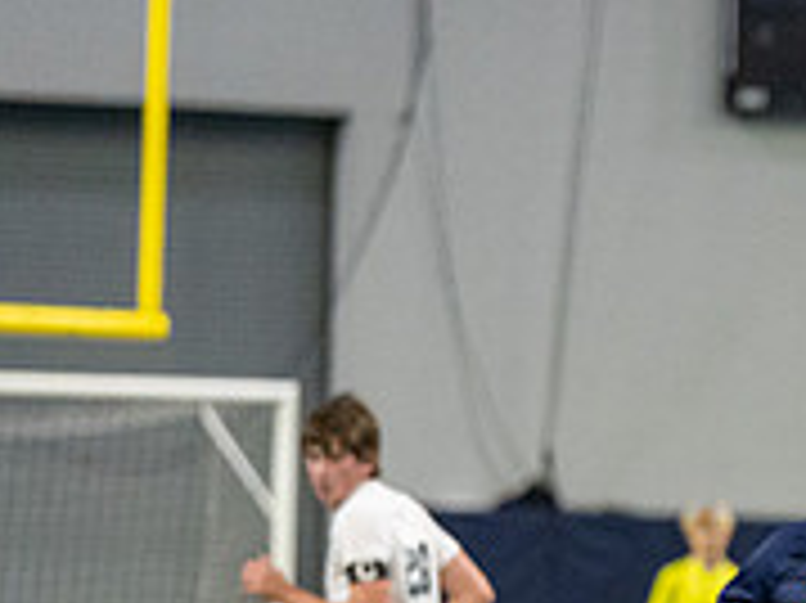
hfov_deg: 3.6
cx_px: 1665
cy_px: 804
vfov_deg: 2.7
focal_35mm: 553
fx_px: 12867
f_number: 2.8
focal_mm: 130
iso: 5000
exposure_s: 1/1250
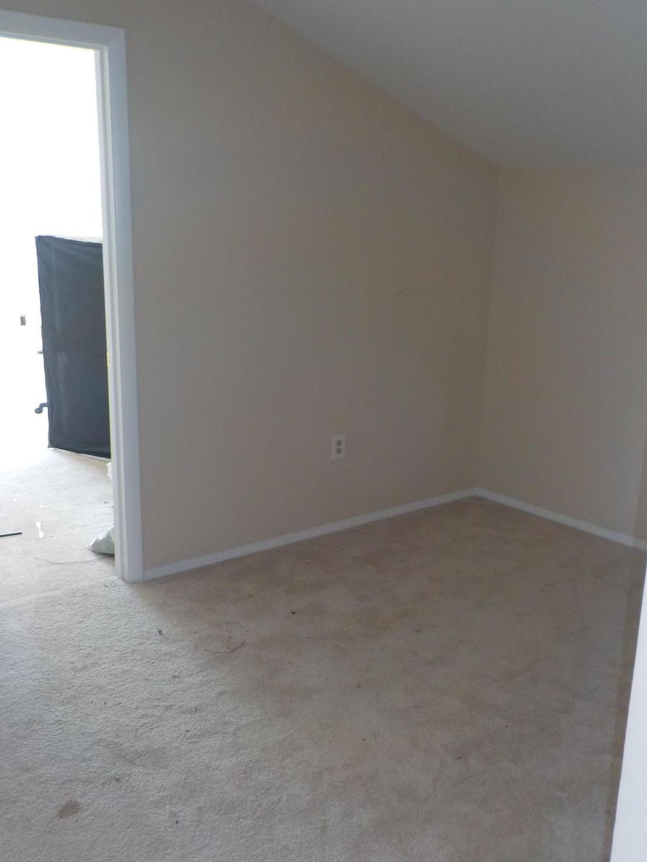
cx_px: 348
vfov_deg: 53.9
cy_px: 475
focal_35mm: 34
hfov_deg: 41.8
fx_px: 847
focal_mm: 4.1
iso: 220
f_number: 3.3
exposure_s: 1/30
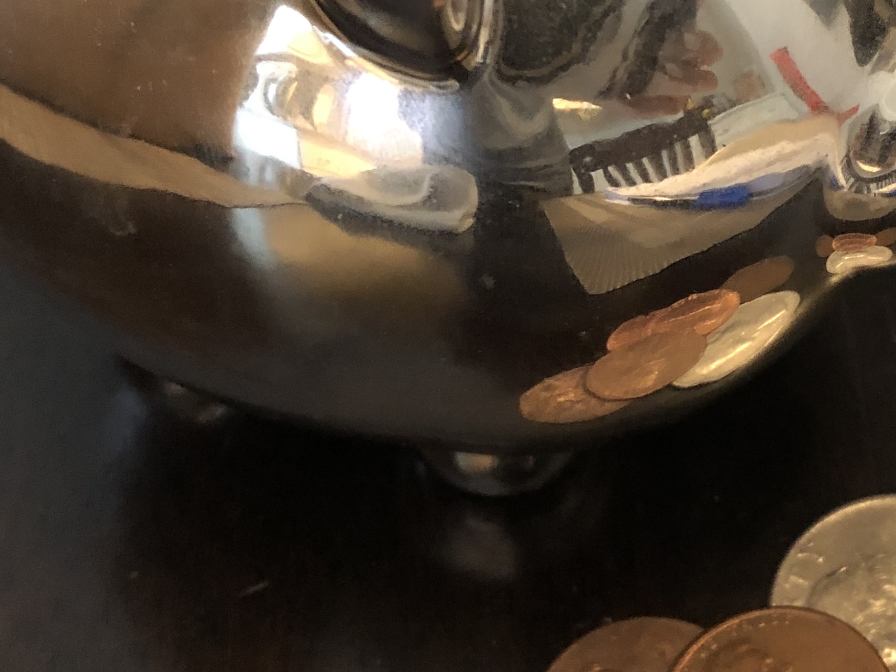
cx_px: 767
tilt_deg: -44.6
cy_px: 189
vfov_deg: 22.1
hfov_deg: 28.5
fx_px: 1708
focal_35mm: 66
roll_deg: -0.2
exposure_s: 1/4
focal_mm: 3.99
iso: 100
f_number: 1.8
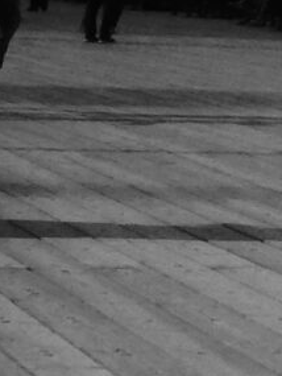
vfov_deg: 7.5
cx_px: 978
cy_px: -656
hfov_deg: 5.7
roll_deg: -2.7
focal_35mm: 237
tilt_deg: +13.5
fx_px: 2572
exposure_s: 1/2262
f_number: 2.4
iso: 50
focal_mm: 4.12
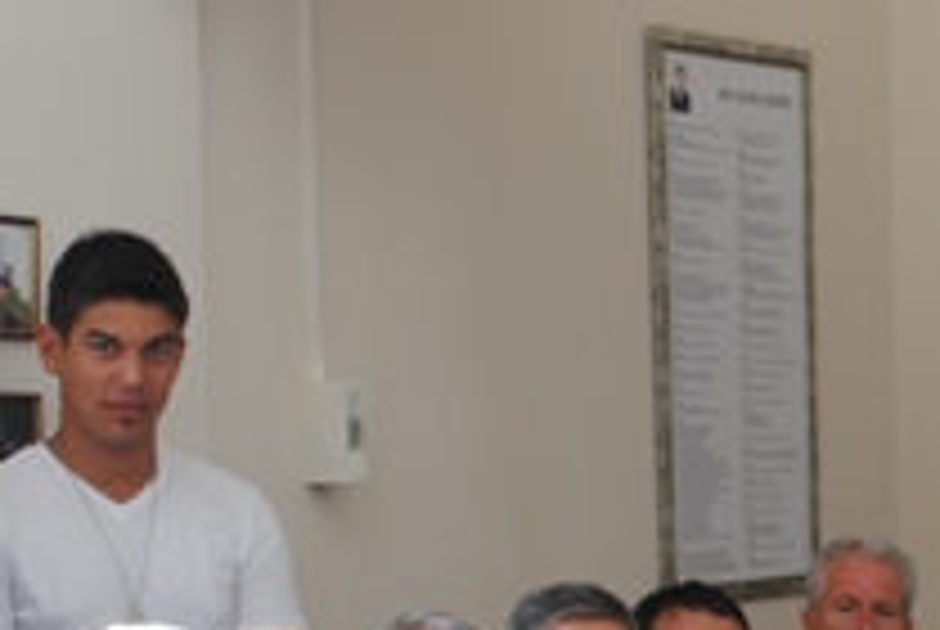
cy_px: 682
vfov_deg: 10.7
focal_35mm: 127
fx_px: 3321
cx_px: 1084
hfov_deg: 15.6
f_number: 4.5
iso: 200
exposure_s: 1/80
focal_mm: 24
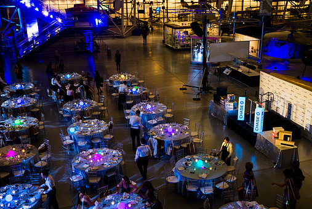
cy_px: 111
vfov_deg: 33.5
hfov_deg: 48.3
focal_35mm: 40
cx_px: 174
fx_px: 347
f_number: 4.5
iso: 720
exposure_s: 1/50
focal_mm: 35
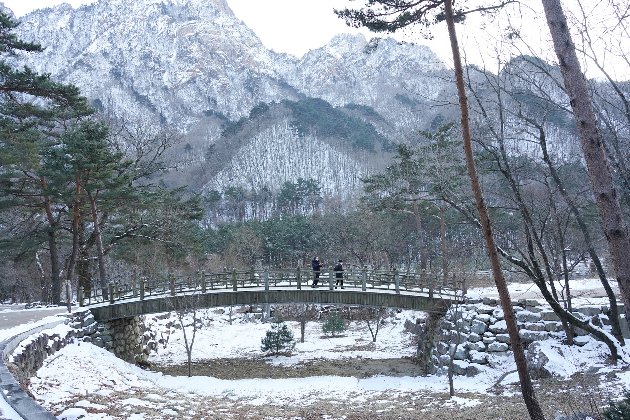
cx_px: 315
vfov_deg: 40.0
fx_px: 578
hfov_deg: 57.2
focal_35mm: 33
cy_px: 210
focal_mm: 33
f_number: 8
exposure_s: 1/100
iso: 800
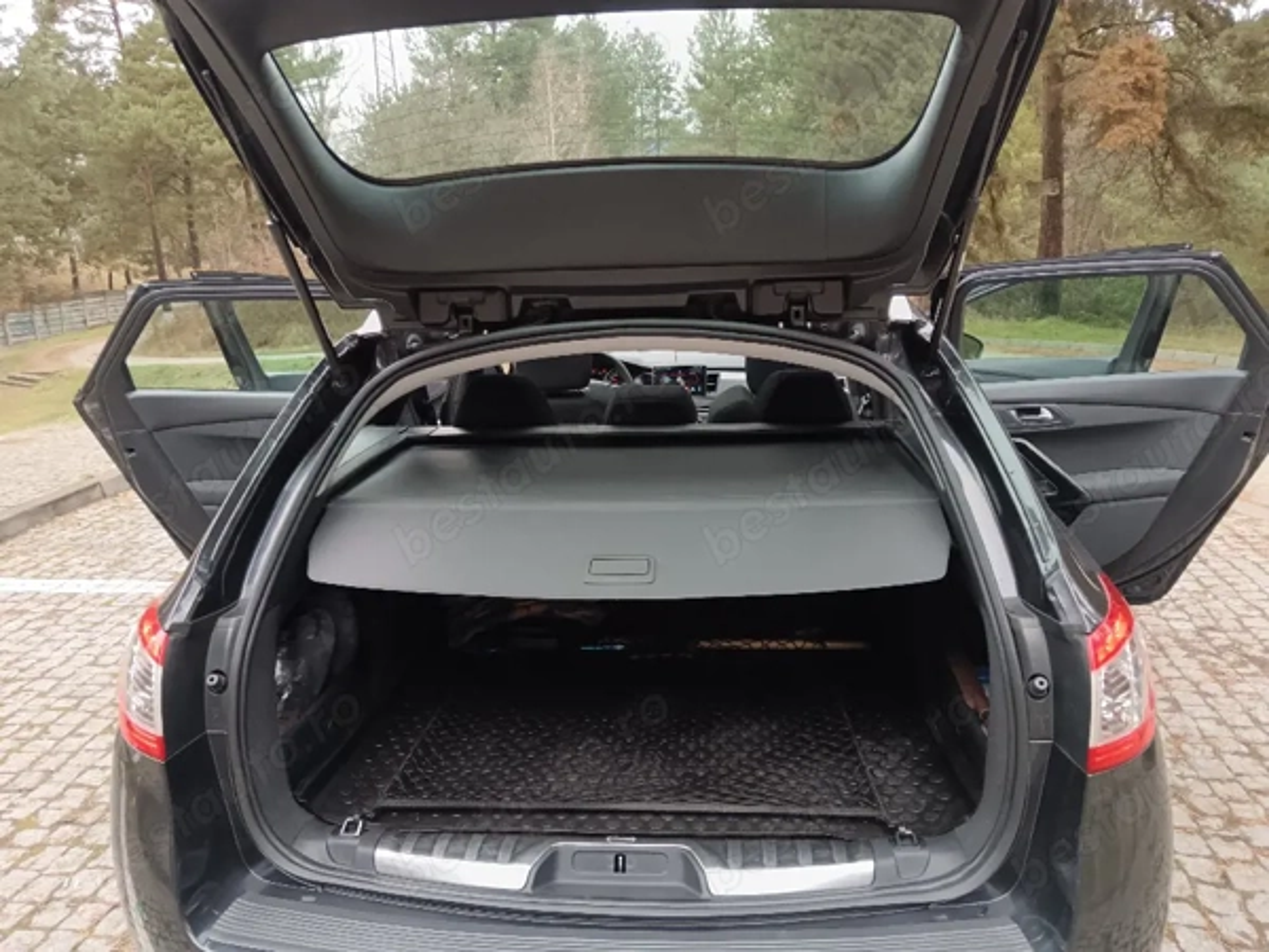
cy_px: 476
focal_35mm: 27
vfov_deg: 51.4
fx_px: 990
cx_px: 634
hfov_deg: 65.3
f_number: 1.9
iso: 324
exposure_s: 1/60.2
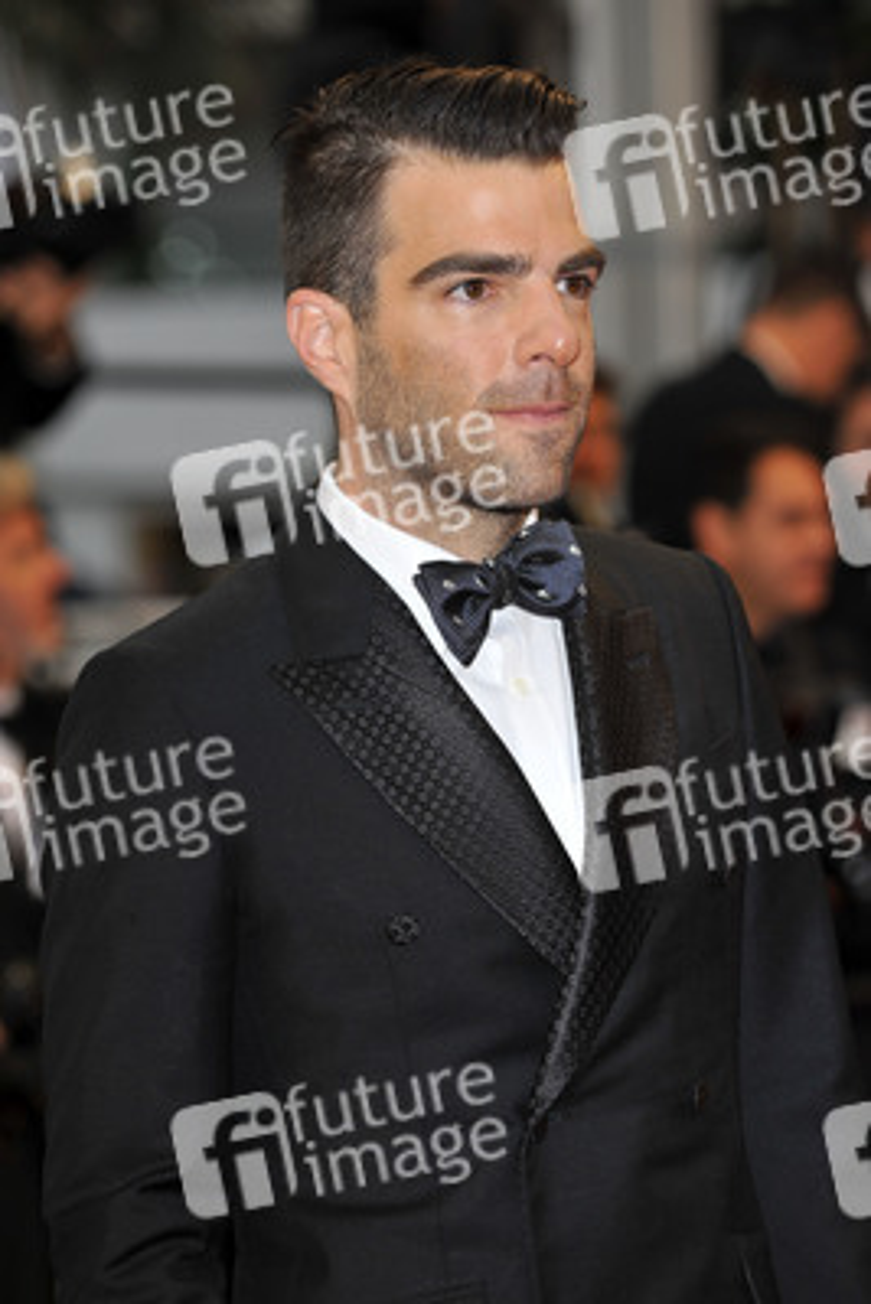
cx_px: 436
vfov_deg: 13.2
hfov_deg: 8.9
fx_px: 5620
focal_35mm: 155
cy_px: 652
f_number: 5.6
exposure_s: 1/250
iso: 500
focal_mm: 155
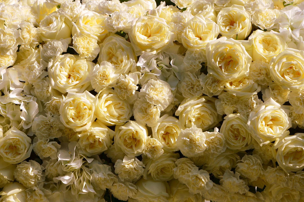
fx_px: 1239
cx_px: 152
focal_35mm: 147
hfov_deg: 14.0
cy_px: 101
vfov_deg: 9.3
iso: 200
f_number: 10
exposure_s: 1/320
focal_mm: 98
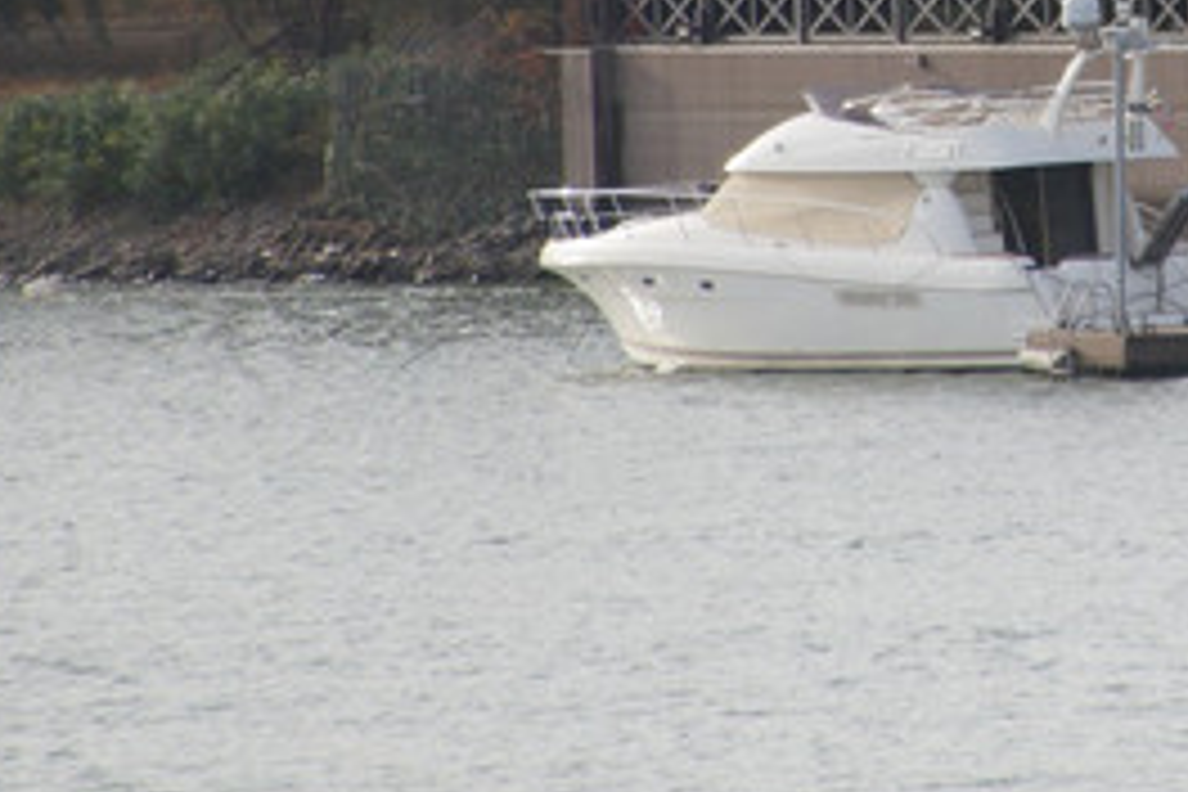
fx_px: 33624
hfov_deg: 2.0
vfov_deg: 1.3
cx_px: 1120
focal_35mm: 1019
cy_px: -63
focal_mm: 280
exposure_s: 1/500
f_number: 6.3
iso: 250
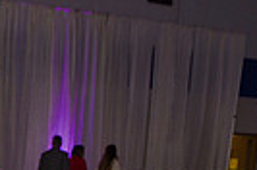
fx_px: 748
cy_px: 322
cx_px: -189
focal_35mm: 105
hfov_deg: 16.6
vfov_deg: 11.8
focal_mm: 24
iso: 200
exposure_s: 1/60
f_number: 5
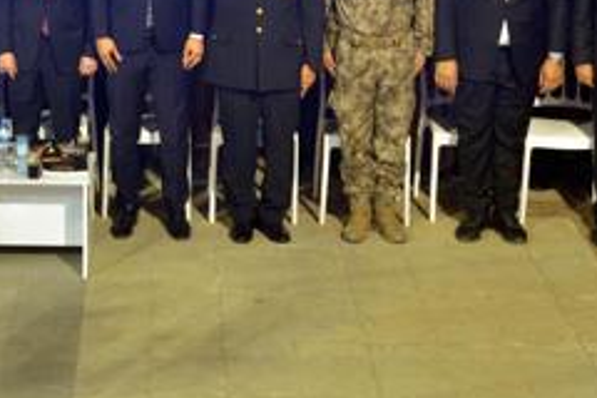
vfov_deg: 10.9
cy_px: -80
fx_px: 2040
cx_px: 144
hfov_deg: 16.6
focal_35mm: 123
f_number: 5
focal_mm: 48
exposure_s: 1/100
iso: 5000
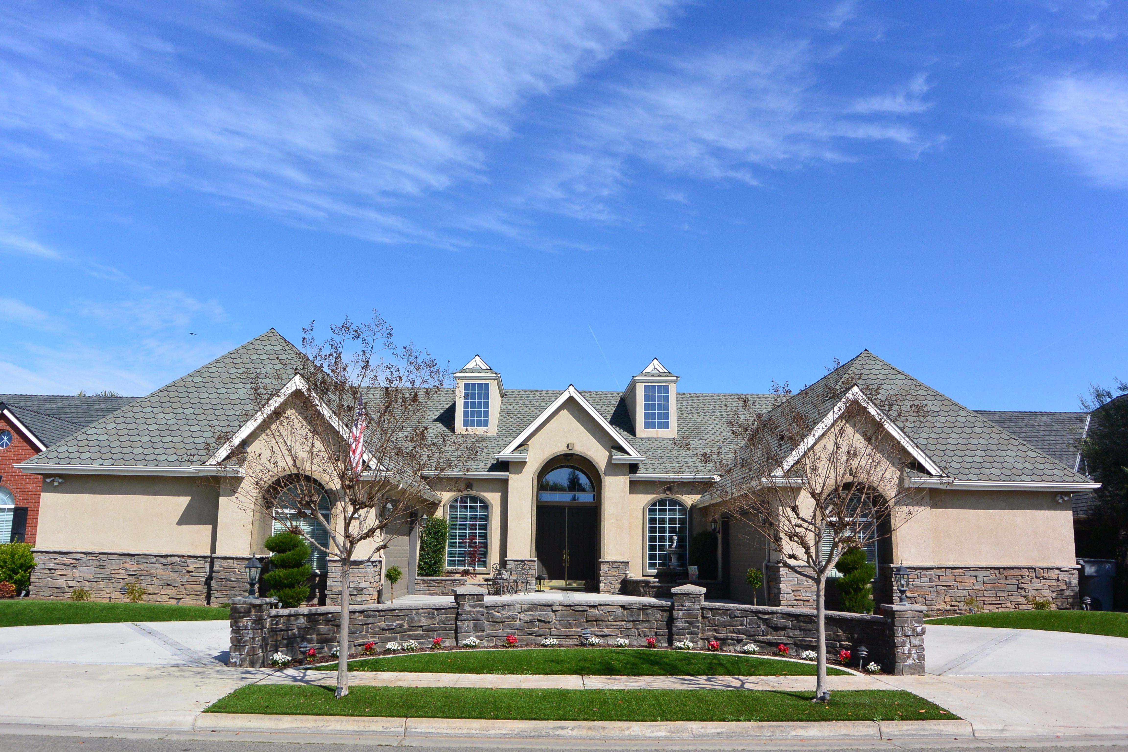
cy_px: 376
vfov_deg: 45.0
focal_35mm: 29
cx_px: 564
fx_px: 909
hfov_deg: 63.7
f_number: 5
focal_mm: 11
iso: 160
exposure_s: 1/1250
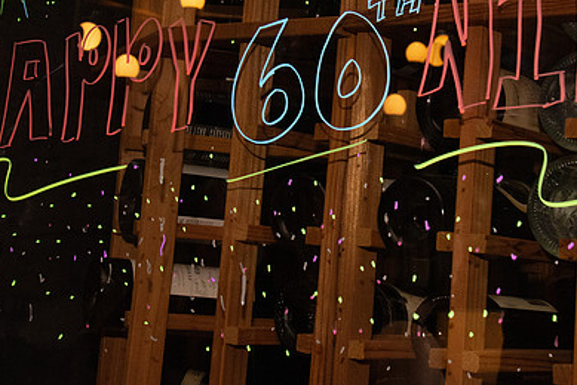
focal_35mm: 85
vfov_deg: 16.0
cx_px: 325
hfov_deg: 23.9
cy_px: 112
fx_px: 1363
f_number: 9
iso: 5000
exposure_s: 1/160
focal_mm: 38
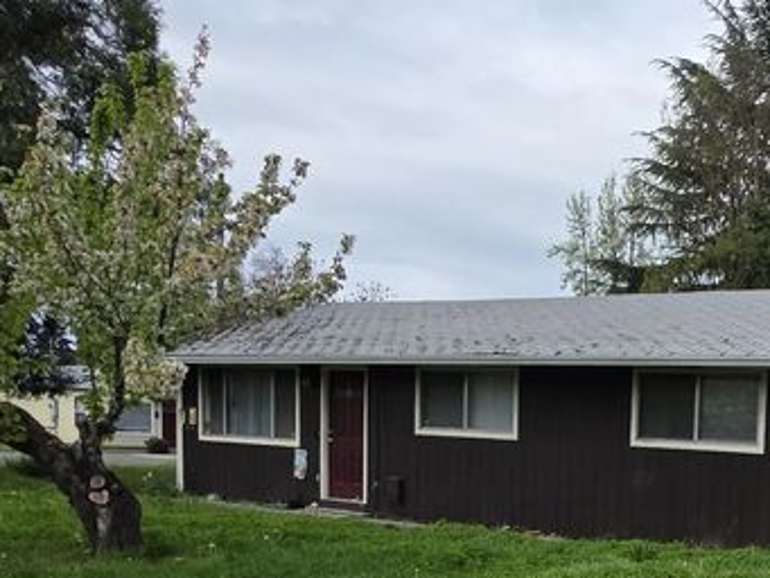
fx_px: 868
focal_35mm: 39
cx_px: 775
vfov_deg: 34.4
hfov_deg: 41.5
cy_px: 540
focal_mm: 2.2
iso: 40
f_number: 1.9
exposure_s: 1/1714
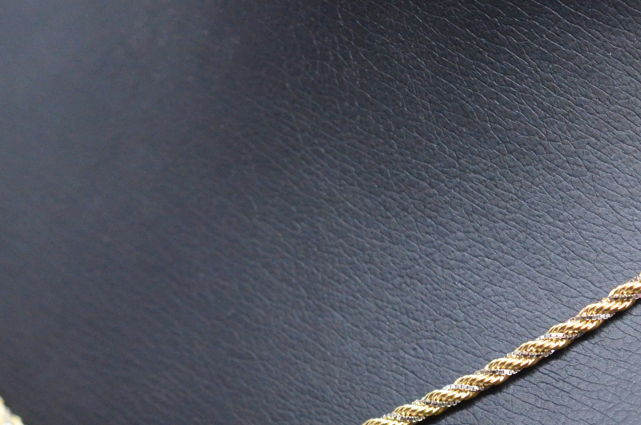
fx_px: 2523
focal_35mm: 142
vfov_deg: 9.5
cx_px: 233
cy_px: 461
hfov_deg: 14.5
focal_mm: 40
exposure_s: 1/1000
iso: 2500
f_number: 4
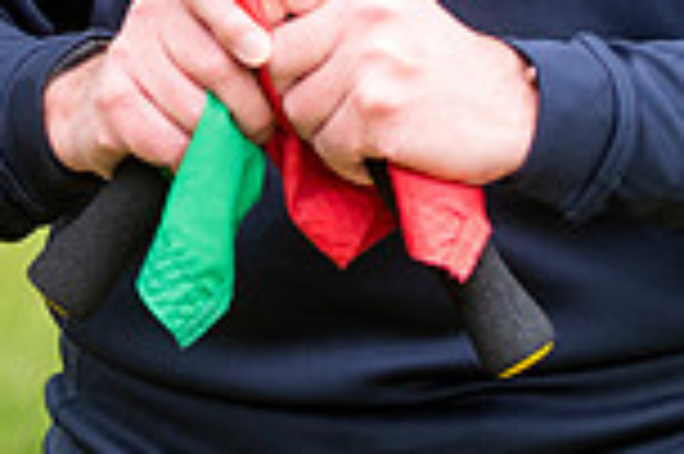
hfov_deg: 4.5
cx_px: 94
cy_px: -402
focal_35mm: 459
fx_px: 8712
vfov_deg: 3.0
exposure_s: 1/500
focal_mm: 80
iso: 640
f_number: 4
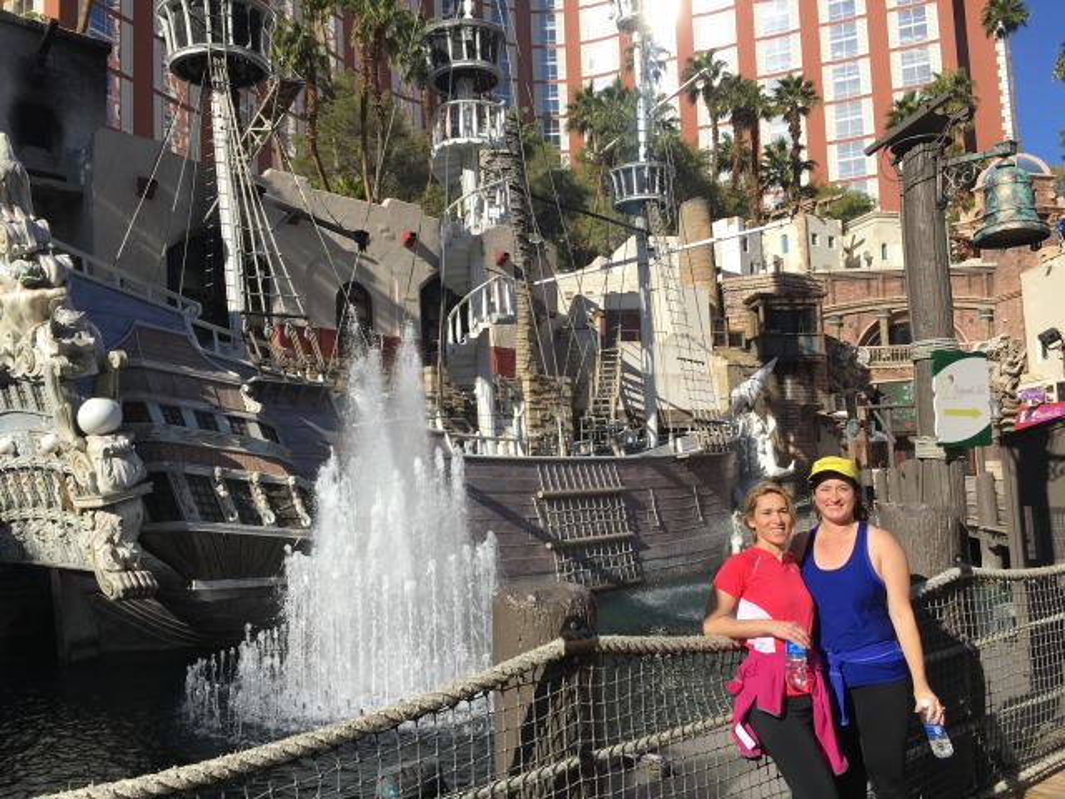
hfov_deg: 61.7
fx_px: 892
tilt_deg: +6.0
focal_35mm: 29
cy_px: 400
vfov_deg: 48.2
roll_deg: +2.9
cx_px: 532
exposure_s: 1/1451
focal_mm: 4.15
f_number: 2.2
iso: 25
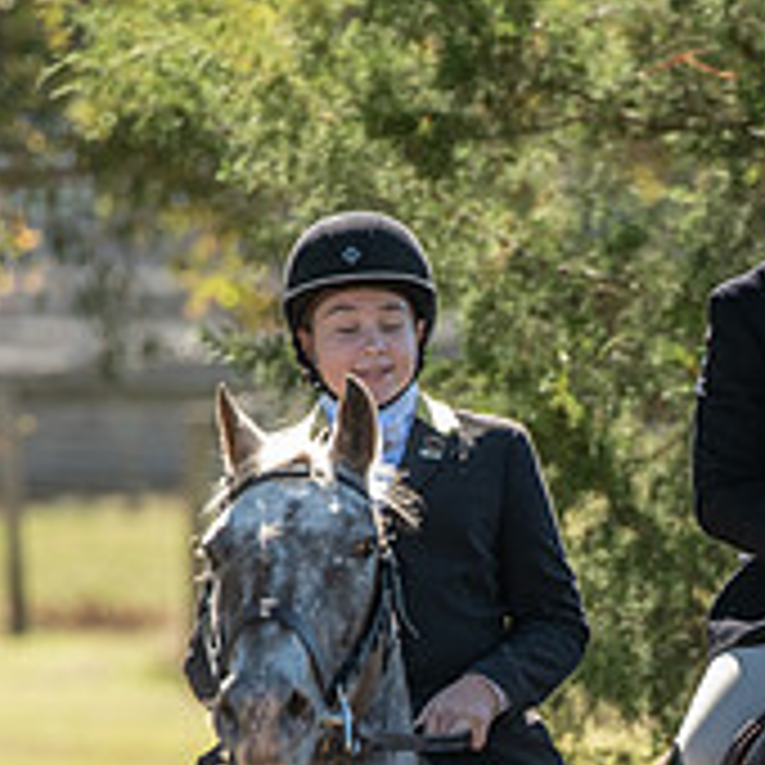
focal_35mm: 710
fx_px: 17752
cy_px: 864
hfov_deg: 2.5
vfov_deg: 2.5
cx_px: 630
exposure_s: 1/320
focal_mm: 200
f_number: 4
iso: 280
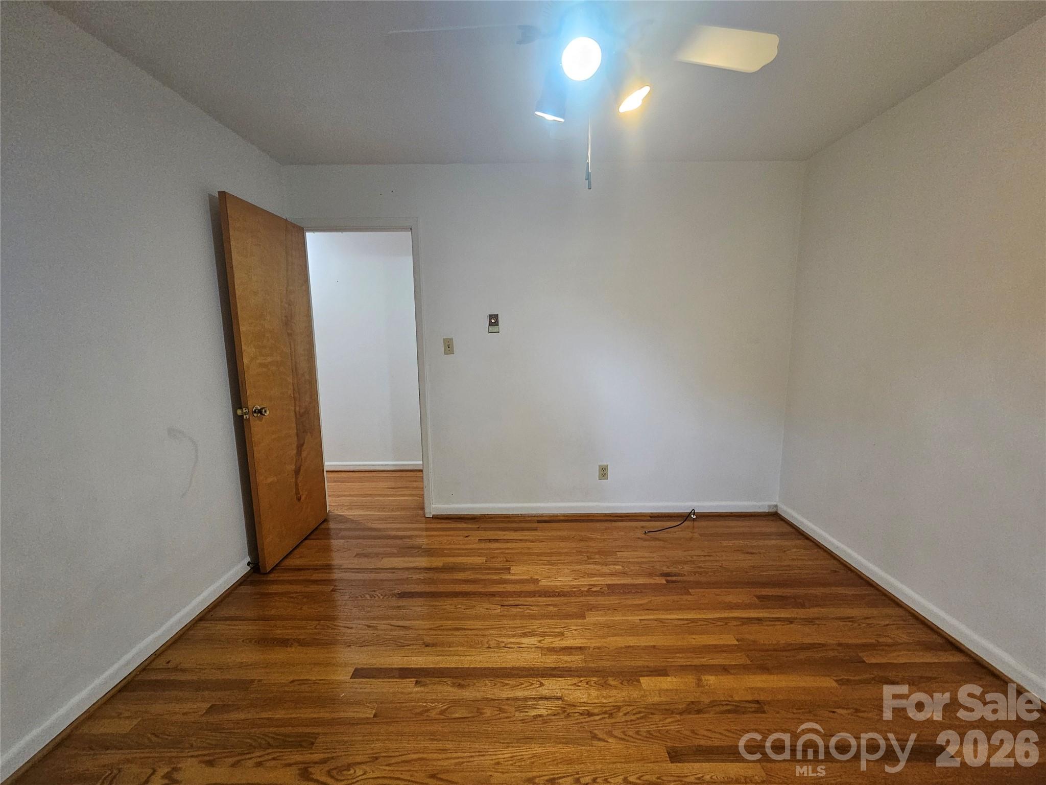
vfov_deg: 89.9
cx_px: 523
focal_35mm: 13
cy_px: 392
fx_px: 393
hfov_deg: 106.2
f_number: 2.2
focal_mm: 2.2
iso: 320
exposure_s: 1/60
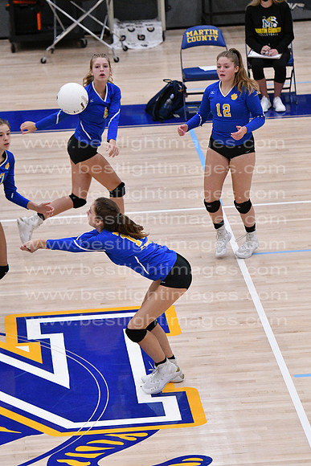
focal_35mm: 202
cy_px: 233
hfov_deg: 6.8
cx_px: 156
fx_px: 2622
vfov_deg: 10.2
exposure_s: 1/1250
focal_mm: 135
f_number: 3.2
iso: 6400
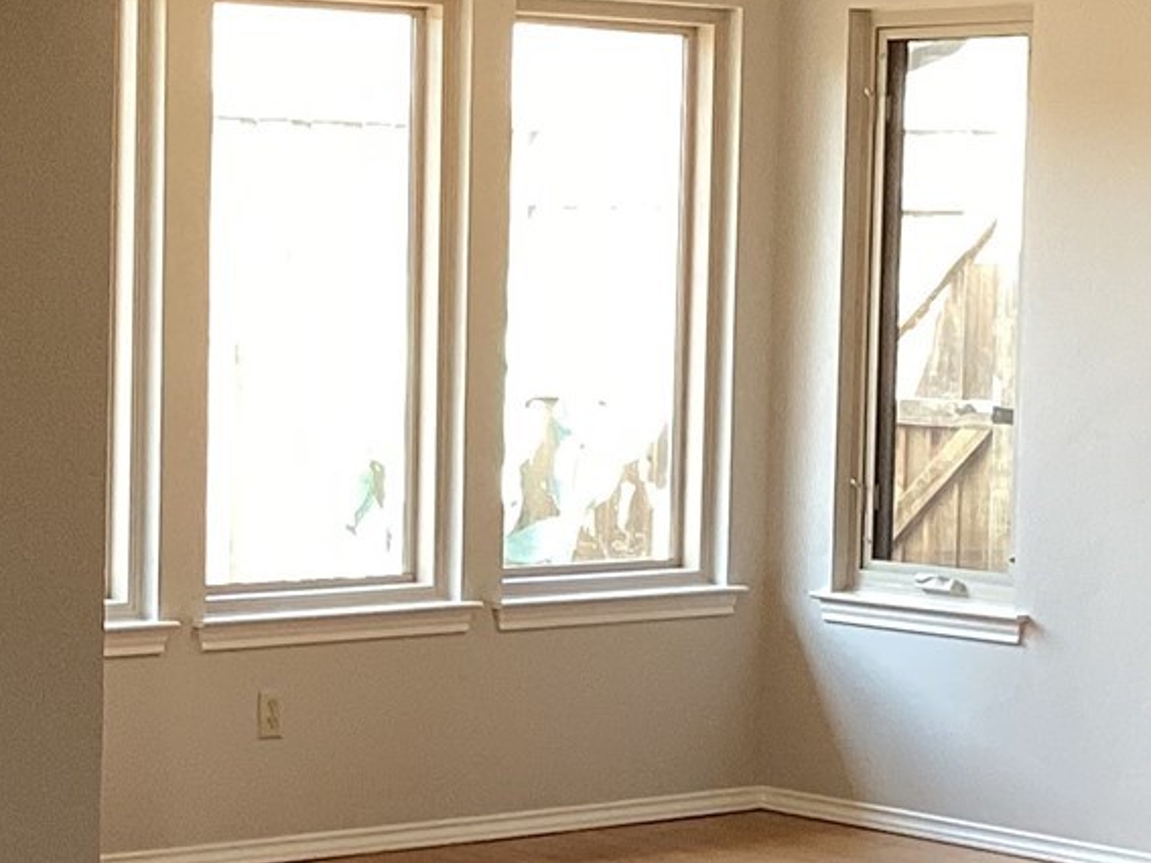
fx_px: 3723
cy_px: 378
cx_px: 171
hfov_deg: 17.4
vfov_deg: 13.2
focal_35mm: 112
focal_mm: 3.3
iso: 80
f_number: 2.4
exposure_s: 1/60
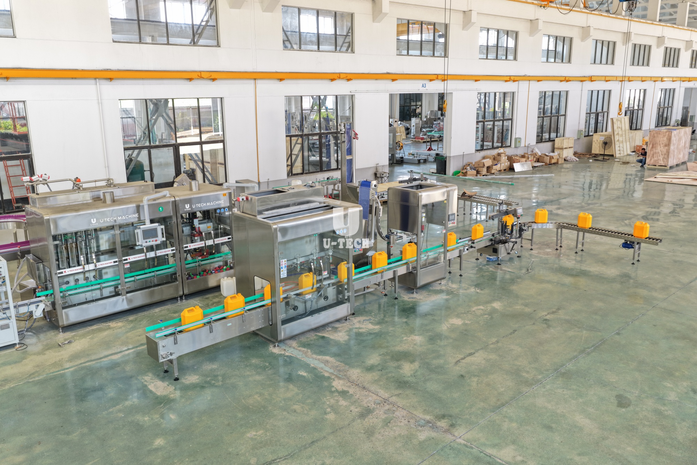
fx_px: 542
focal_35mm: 28
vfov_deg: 46.4
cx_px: 348
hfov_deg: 65.5
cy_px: 232
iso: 160
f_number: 2.8
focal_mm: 14.45
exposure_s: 1/25
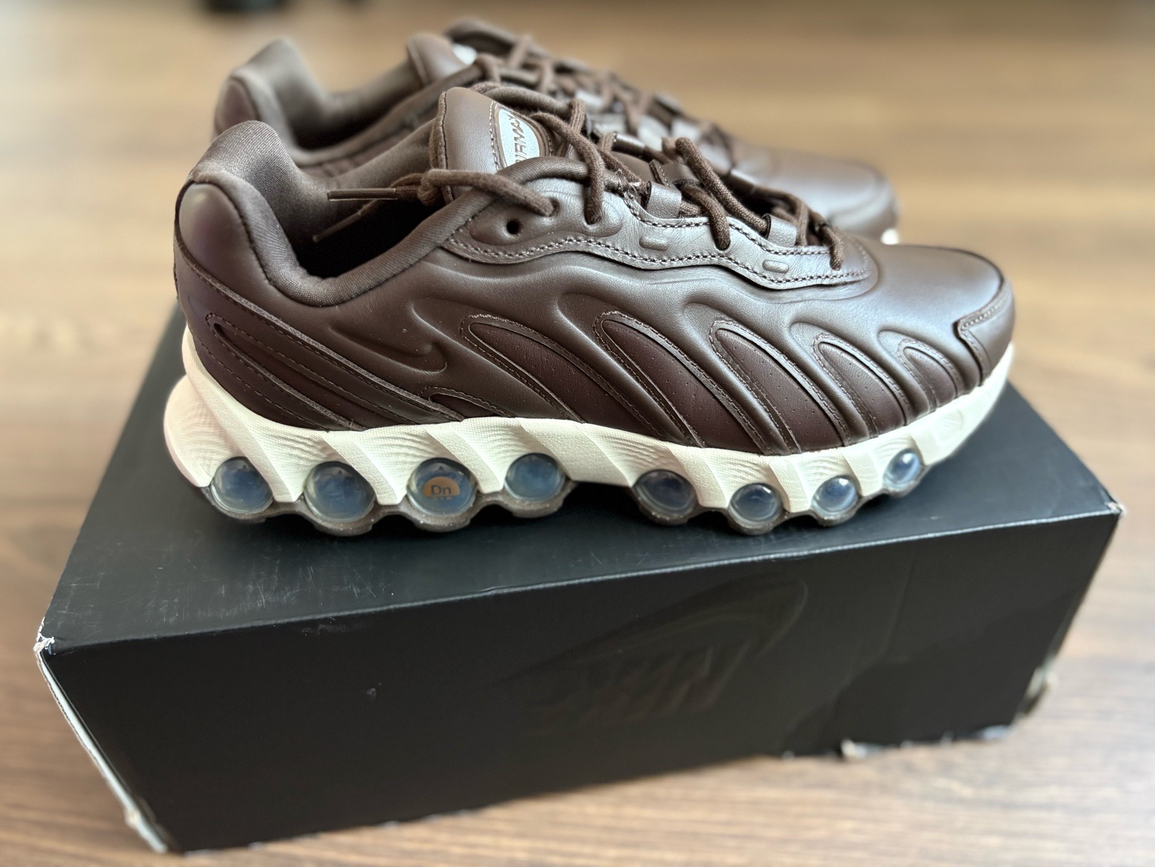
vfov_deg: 53.1
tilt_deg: -38.0
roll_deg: +3.0
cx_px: 578
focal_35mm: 26
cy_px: 434
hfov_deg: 67.3
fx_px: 868
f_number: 1.6
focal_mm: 5.96
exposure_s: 1/33
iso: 500
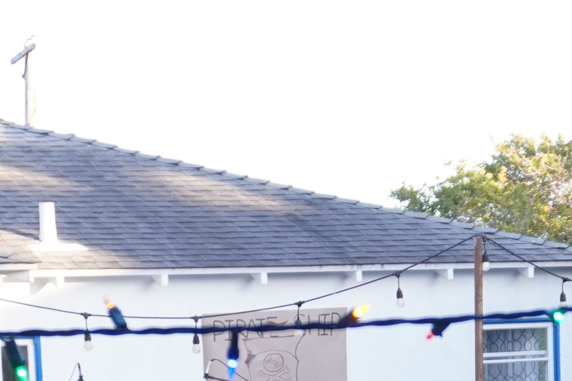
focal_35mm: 146
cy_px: 747
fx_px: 2320
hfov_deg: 14.1
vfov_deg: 8.9
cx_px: 321
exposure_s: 1/160
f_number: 4.5
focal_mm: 24
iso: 250
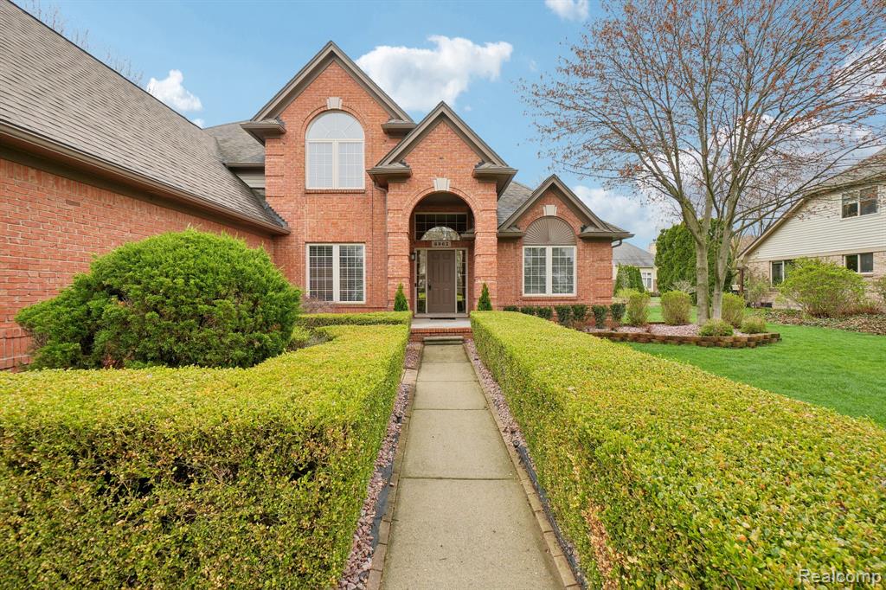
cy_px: 295
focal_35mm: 15
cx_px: 443
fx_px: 369
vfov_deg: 77.3
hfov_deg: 100.4
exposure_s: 1/90
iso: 100
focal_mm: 10
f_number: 8
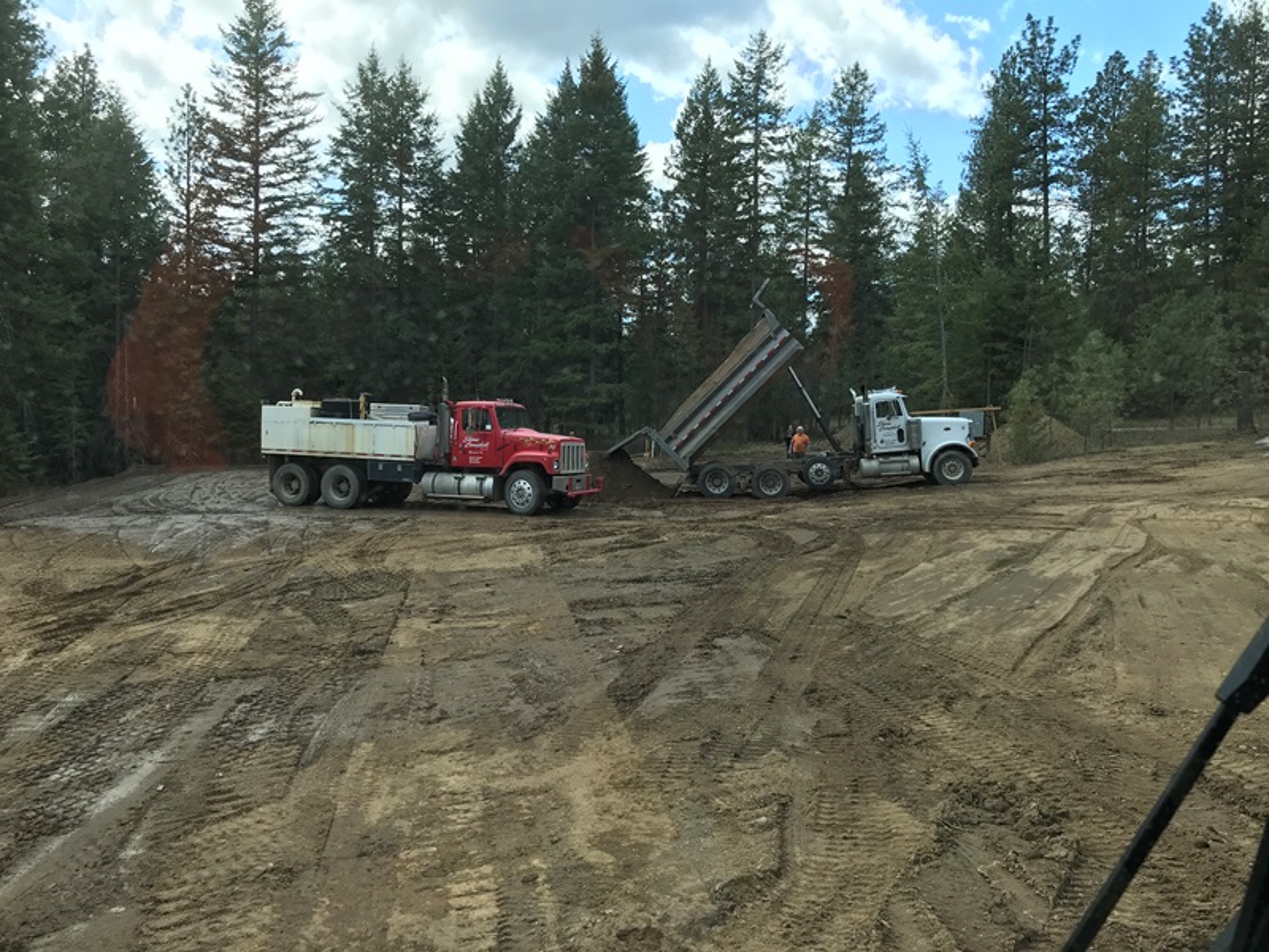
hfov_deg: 63.4
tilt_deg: -3.0
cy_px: 476
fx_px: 1026
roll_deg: -1.0
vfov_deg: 49.7
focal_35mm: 28
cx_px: 634
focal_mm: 3.99
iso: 20
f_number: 1.8
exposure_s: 1/647
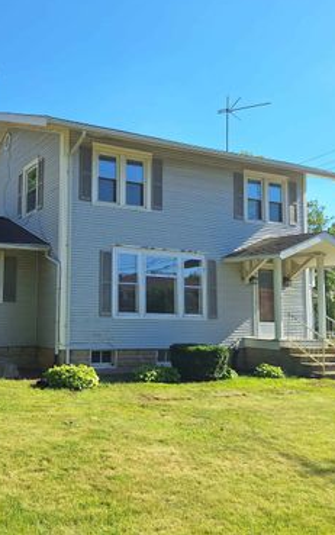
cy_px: 265
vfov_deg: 58.1
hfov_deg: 37.1
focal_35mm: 33
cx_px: 68
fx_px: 481
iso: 40
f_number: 1.8
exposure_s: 1/1992
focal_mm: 5.54
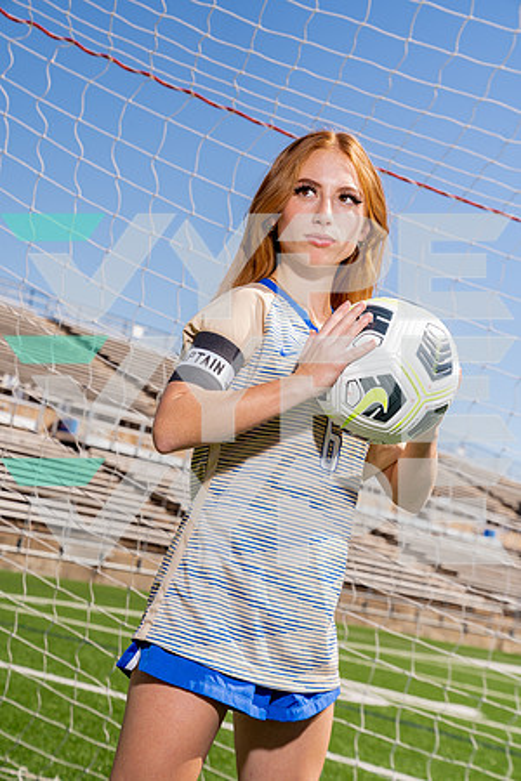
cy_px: 390
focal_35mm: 70
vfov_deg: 28.8
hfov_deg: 19.5
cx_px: 260
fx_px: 1519
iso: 100
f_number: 7.1
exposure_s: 1/250
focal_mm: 70
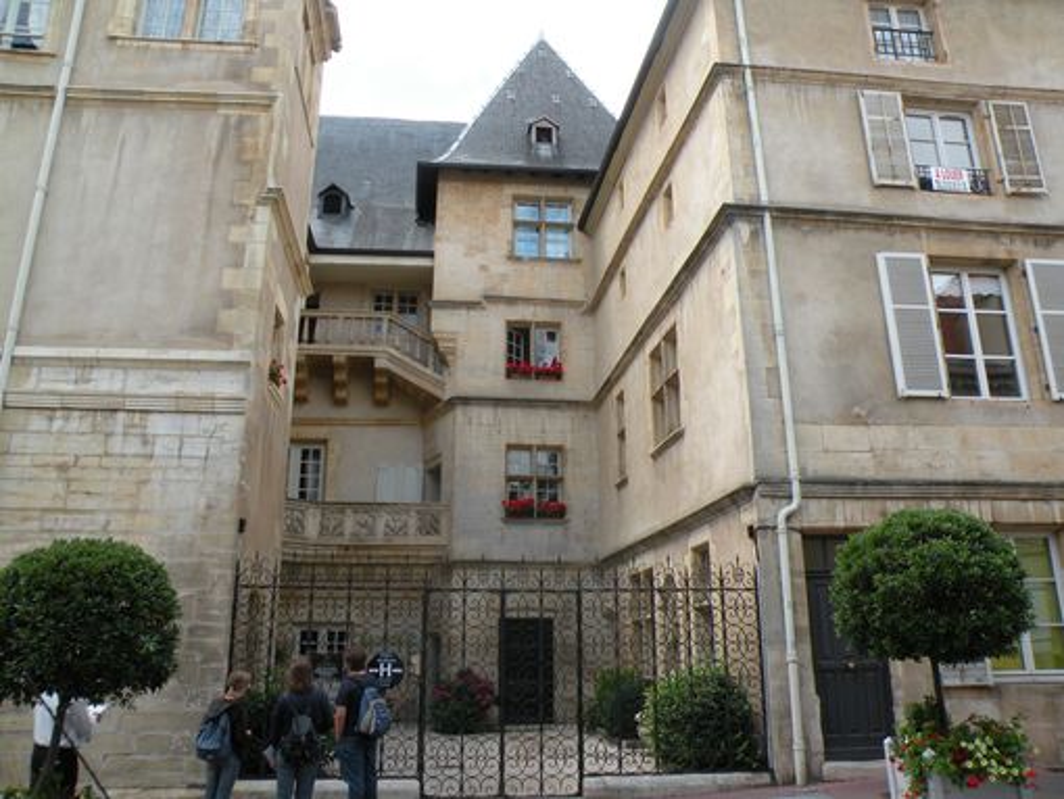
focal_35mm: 27
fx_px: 830
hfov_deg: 65.3
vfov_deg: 51.4
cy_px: 400
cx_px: 532
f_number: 5
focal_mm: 4.7
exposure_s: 1/143
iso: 64
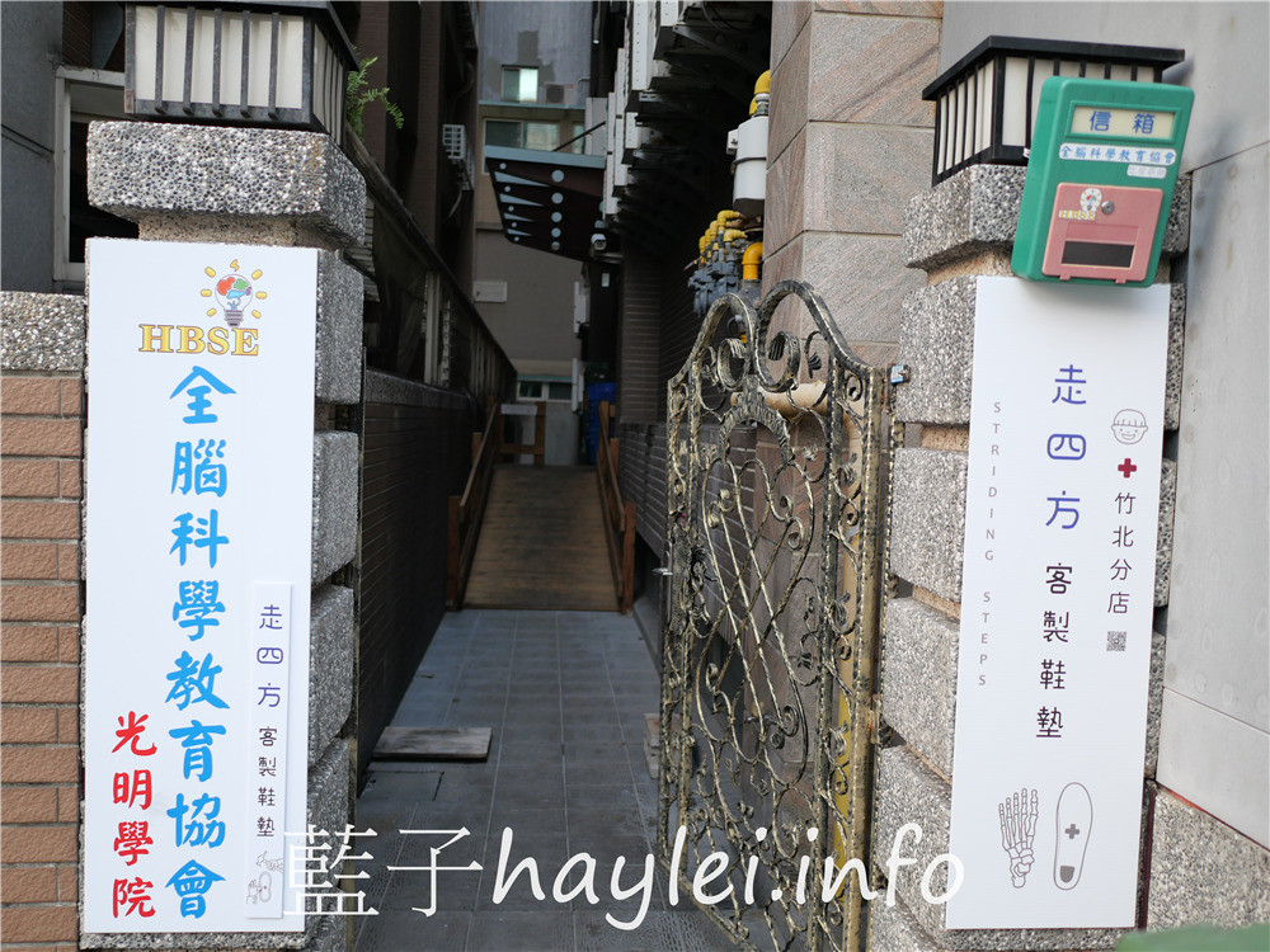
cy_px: 476
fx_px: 1101
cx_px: 635
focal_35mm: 30
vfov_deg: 46.8
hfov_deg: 60.0
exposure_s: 1/125
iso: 200
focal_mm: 15
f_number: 1.7
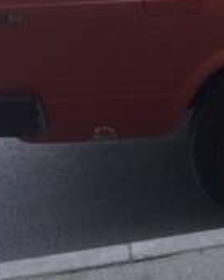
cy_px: -52
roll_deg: -3.8
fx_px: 902
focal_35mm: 109
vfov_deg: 16.9
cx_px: 464
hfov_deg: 12.3
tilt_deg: -9.7
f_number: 2.2
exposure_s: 1/399
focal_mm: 4.15
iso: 32
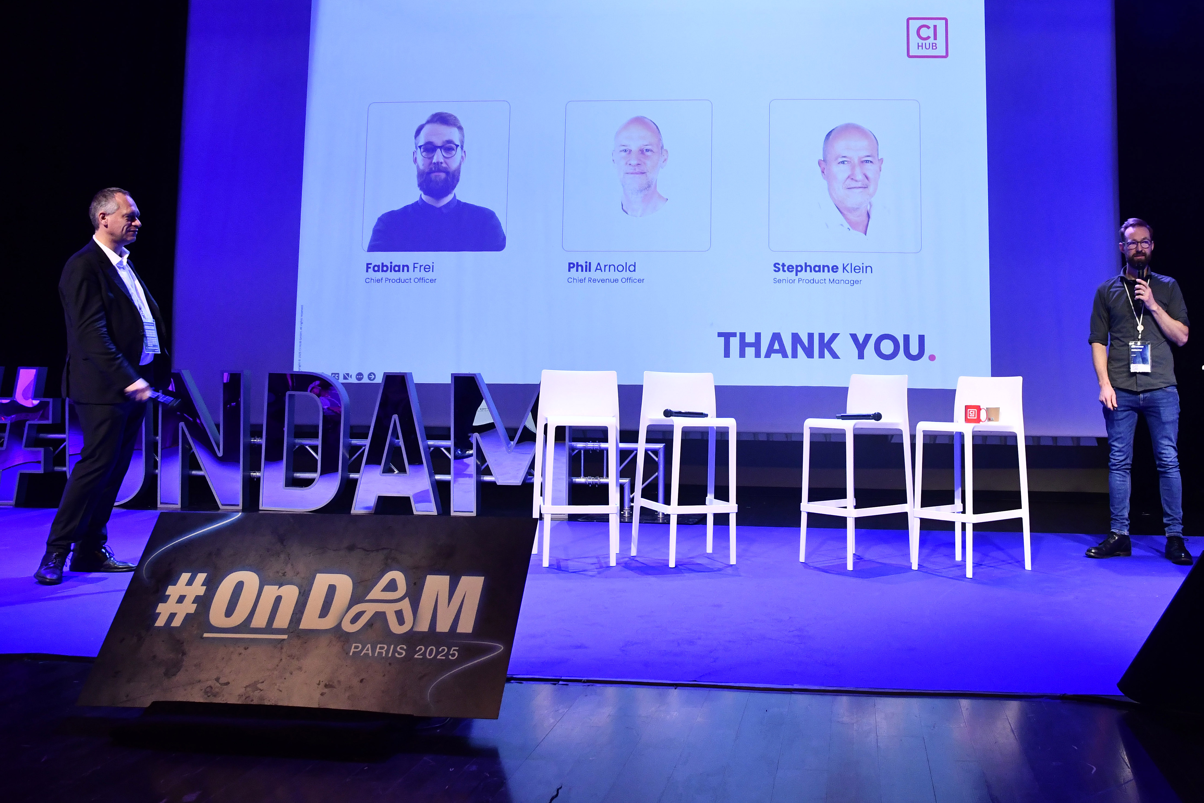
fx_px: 903
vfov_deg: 47.9
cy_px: 402
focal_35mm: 27
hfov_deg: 67.4
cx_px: 602
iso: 1600
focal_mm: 18
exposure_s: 1/80
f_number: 5.6
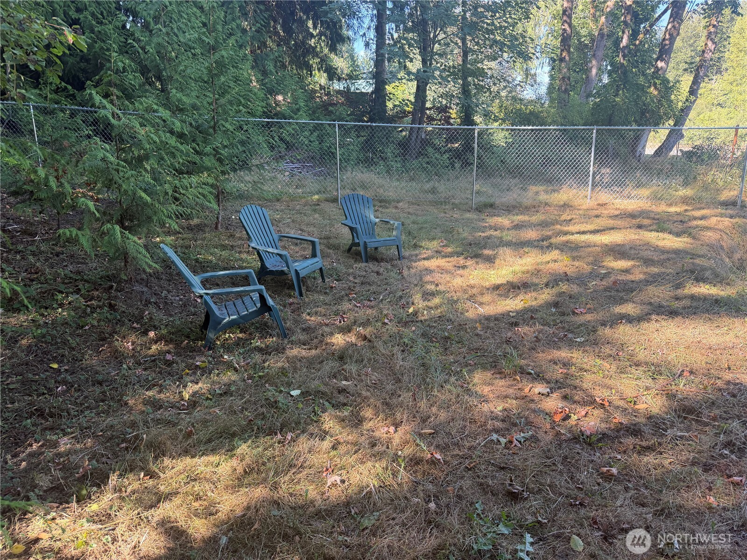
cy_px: 280
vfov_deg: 56.8
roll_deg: +1.3
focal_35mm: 24
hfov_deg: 71.6
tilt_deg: -13.1
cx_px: 374
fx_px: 518
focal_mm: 6.76
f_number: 1.78
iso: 80
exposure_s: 1/176
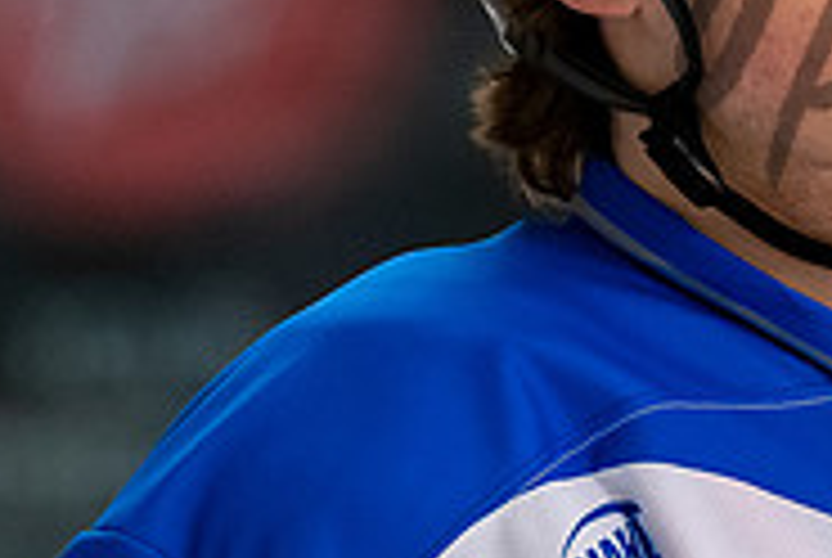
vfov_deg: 1.3
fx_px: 24305
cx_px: 1016
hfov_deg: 2.0
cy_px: 96
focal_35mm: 1050
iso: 2000
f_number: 3.2
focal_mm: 200
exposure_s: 1/800
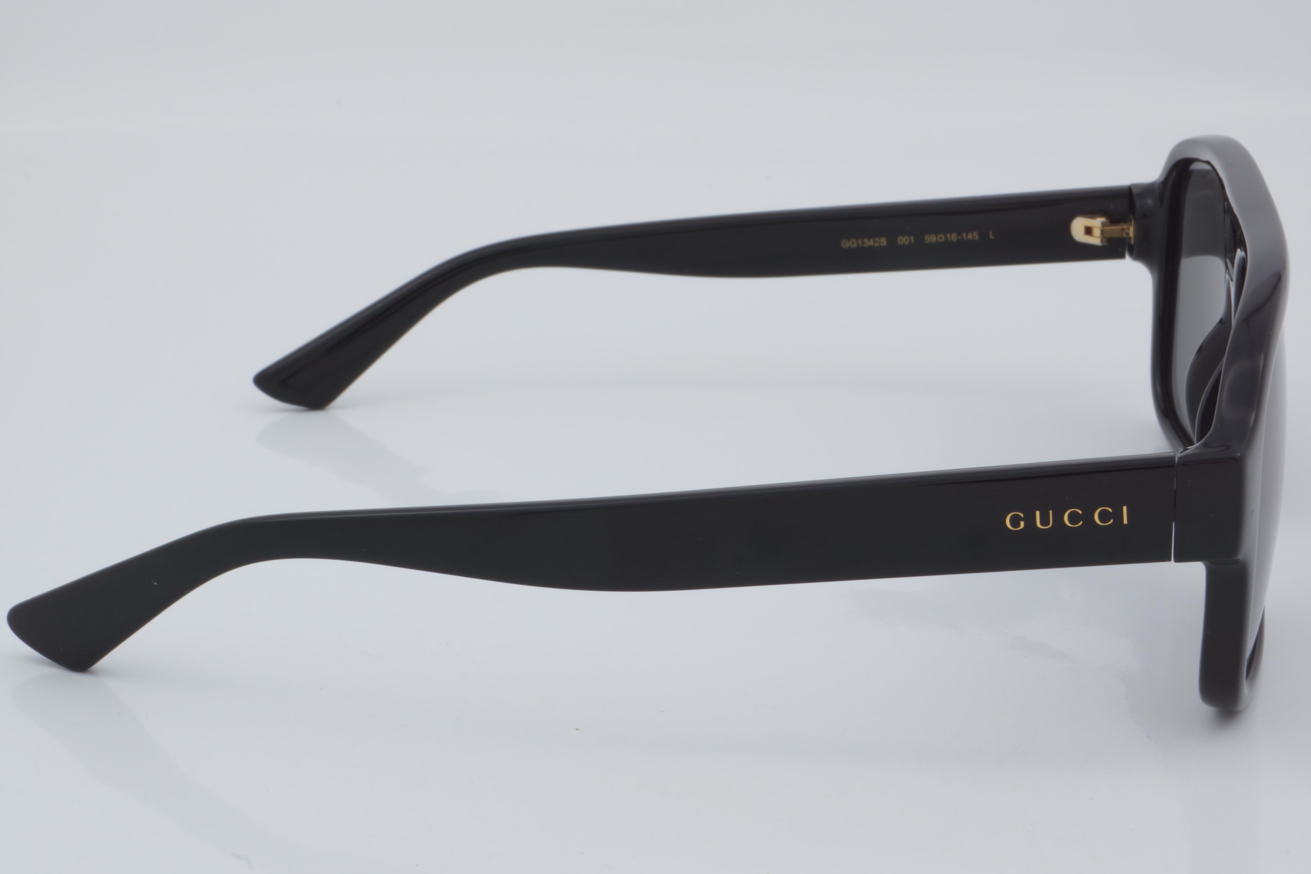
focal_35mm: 75
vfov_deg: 18.2
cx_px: 656
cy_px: 437
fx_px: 2731
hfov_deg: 27.0
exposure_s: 1/4
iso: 100
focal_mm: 50
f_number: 32
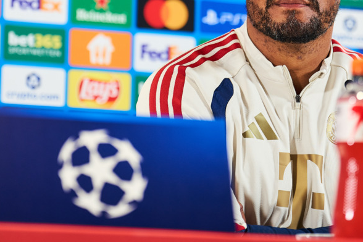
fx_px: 2531
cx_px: 194
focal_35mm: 251
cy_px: 20
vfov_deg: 5.5
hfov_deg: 8.2
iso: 640
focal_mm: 123
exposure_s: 1/200
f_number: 2.8
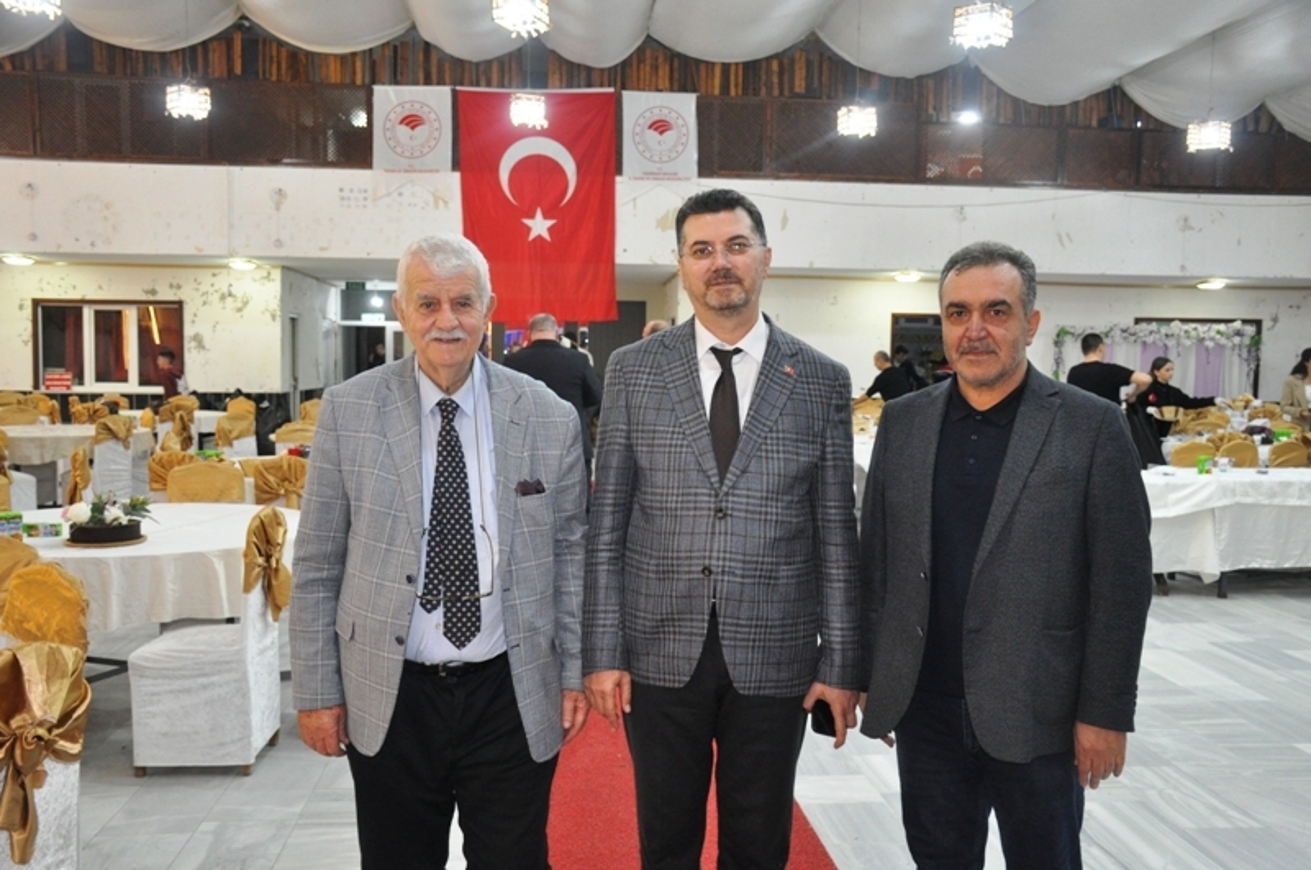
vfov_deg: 39.9
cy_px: 435
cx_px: 656
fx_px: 1200
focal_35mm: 33
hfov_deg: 57.3
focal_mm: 22
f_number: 3.5
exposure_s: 1/60
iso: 800
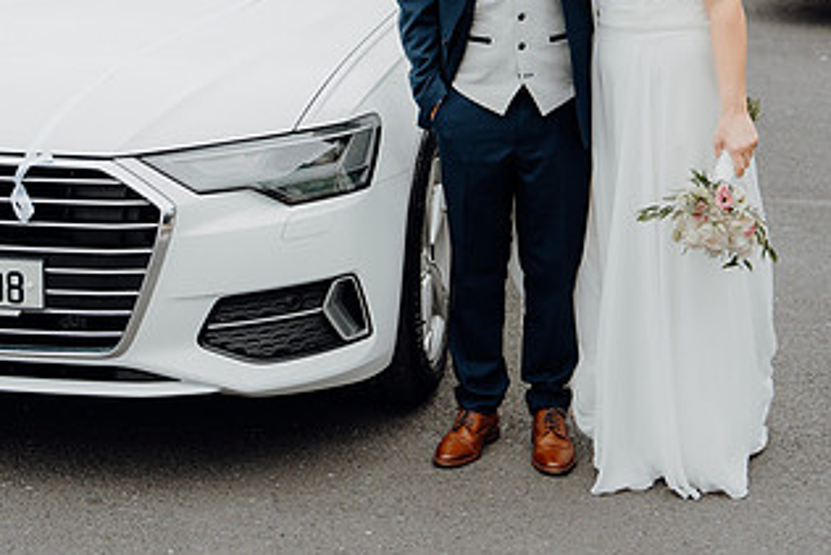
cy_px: 49
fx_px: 2032
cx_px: 313
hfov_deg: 23.1
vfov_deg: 15.4
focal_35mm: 88
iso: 125
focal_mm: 48
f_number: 2.8
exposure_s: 1/800
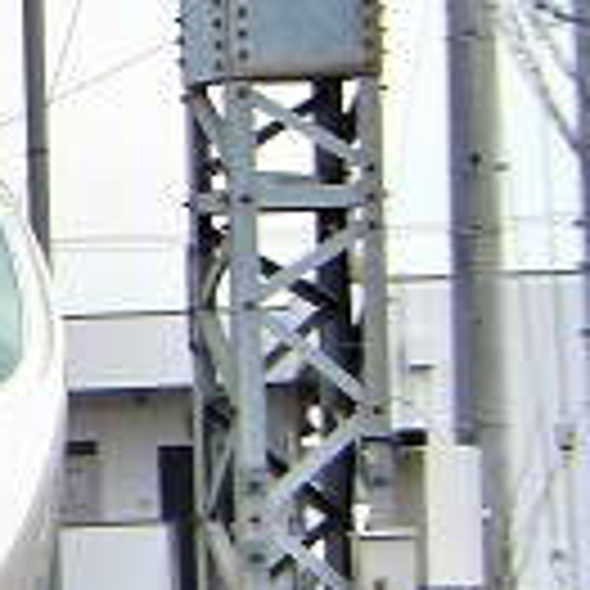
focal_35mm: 694
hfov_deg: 2.5
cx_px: -968
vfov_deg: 2.5
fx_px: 13383
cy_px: 245
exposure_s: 1/320
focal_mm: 26.4
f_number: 5.6
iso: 125
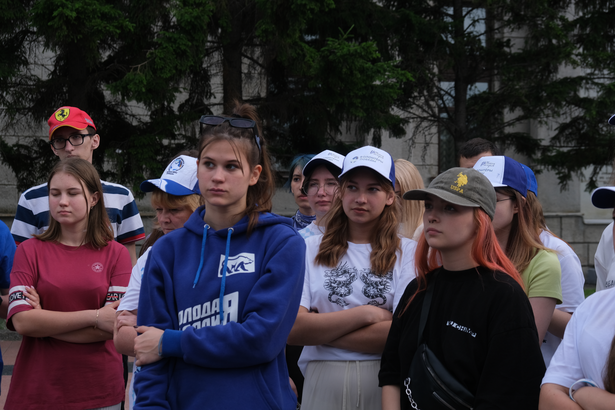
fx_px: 1042
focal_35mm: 61
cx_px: 308
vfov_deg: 22.3
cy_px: 205
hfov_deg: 32.9
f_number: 5.6
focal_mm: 40.7
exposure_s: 1/640
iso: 320
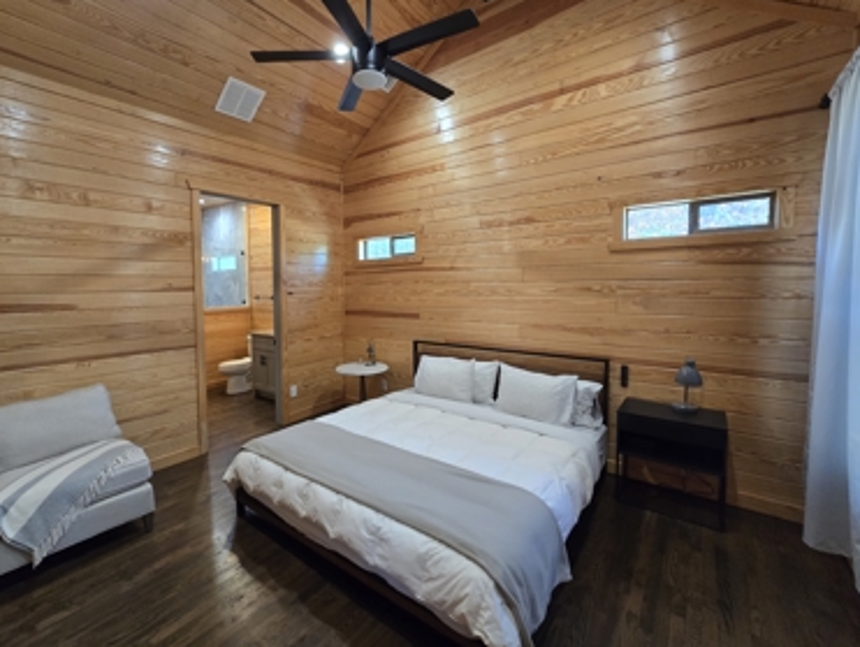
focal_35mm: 14
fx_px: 348
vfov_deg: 85.7
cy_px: 311
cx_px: 408
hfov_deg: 101.9
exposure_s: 1/60
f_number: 2.2
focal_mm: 2.2
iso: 400
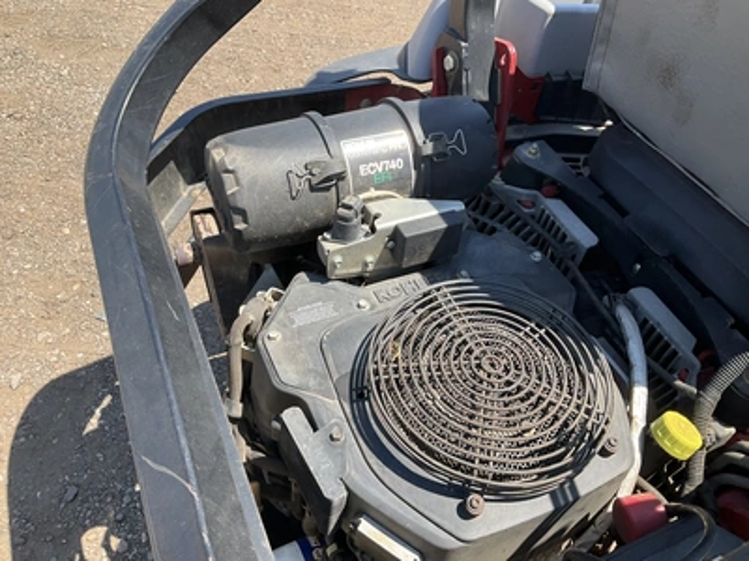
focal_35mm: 29
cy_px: 280
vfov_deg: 48.2
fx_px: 627
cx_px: 374
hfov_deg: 61.7
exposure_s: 1/586
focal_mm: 3
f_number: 1.8
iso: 25
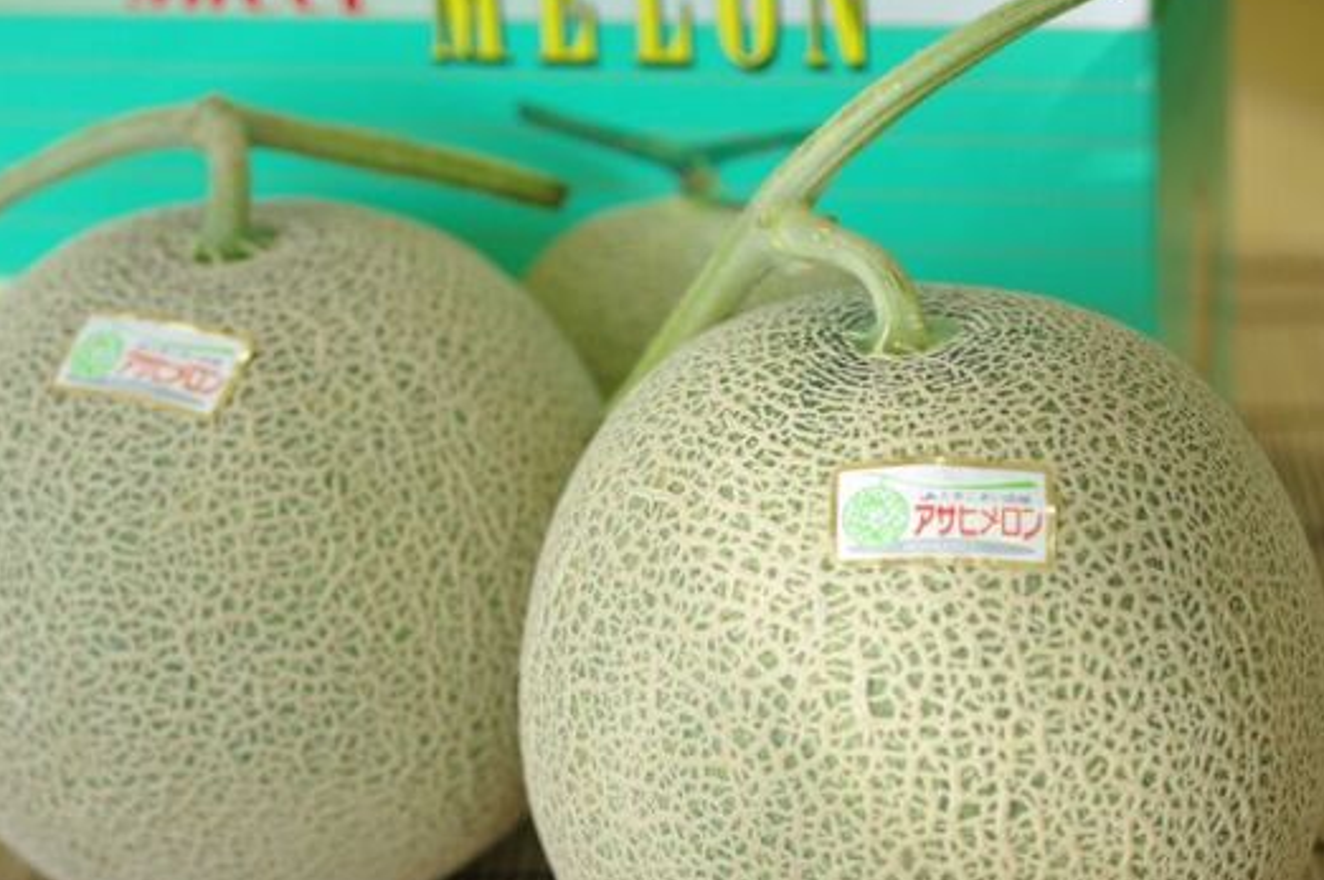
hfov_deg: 22.2
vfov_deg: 14.8
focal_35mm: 92
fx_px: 3380
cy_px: 505
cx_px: 680
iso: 100
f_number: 3.5
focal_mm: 50
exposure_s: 1/125
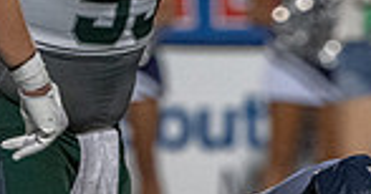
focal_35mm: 1648
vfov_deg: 0.7
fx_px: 15951
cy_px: 402
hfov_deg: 1.3
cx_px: 354
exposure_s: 1/1000
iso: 10000
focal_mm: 376
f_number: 5.6
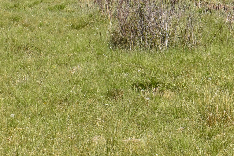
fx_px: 871
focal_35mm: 134
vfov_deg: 10.1
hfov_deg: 14.8
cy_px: -34
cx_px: 283
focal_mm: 22
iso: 200
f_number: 10
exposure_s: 1/400
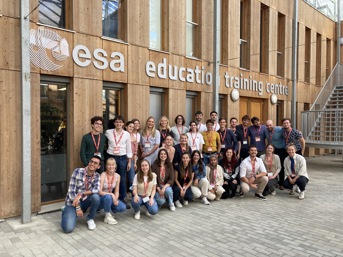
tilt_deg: -8.0
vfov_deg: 49.7
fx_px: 277
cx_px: 172
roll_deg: -0.3
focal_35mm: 28
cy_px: 128
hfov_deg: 63.4
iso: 32
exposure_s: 1/121
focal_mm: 3.99
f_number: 1.8
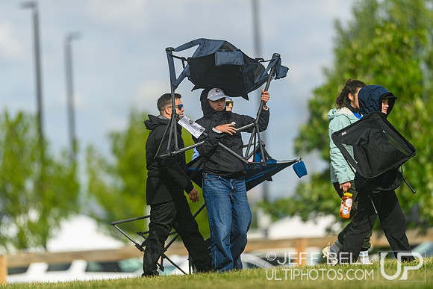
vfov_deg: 3.4
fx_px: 4812
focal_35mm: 400
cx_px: 216
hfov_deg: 5.2
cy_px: 144
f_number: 3.2
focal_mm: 400
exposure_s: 1/1600
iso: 100
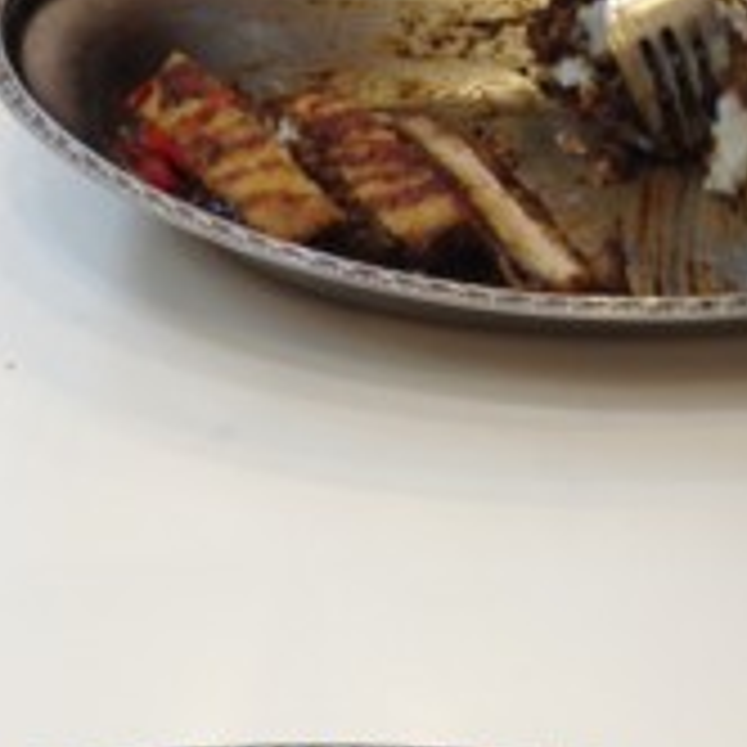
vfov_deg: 20.1
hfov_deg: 20.6
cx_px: 464
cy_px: 734
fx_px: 2051
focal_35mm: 84
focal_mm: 4.28
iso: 64
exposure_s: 1/40
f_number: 2.4
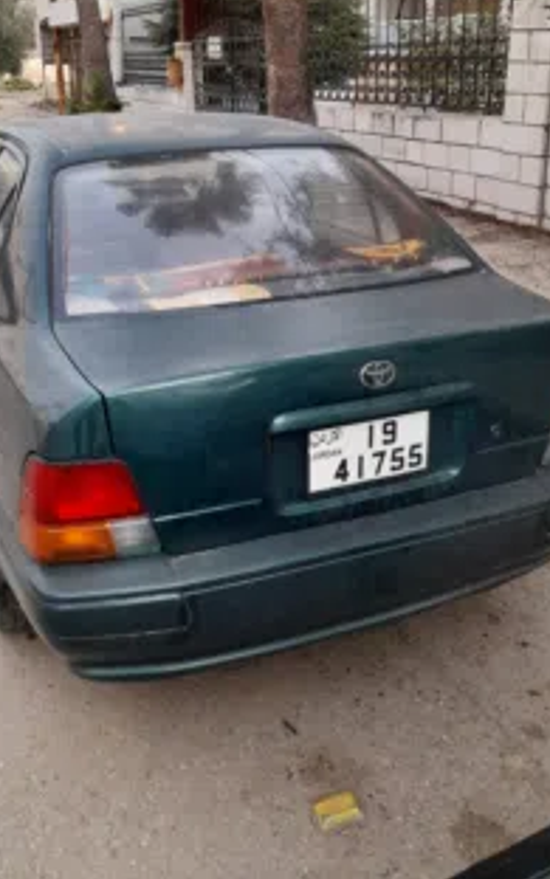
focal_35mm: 34
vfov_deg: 55.9
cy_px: 318
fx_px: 815
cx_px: 223
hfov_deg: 37.1
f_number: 2
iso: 20
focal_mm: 4.6
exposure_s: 1/50
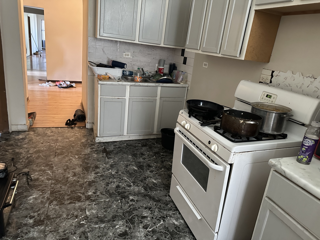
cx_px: 160
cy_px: 120
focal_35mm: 24
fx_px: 222
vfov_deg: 56.8
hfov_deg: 71.6
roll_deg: -6.2
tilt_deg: -16.3
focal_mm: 6.86
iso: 640
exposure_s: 1/40
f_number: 1.78
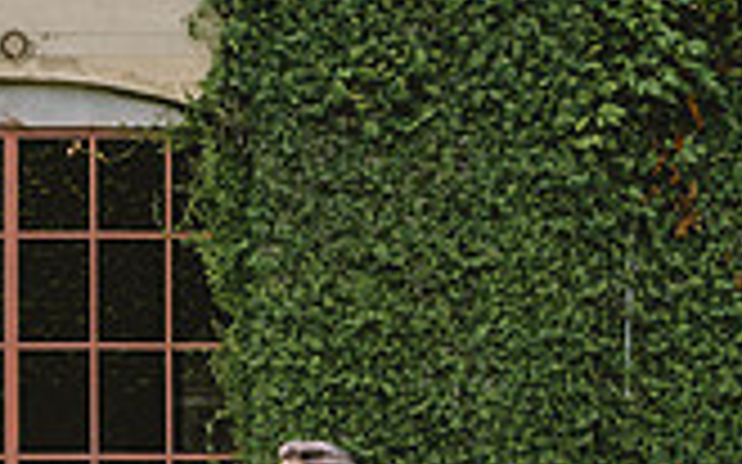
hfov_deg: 13.4
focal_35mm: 147
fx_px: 2972
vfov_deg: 8.7
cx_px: -360
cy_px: 650
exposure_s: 1/2000
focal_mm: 34
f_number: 4
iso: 400
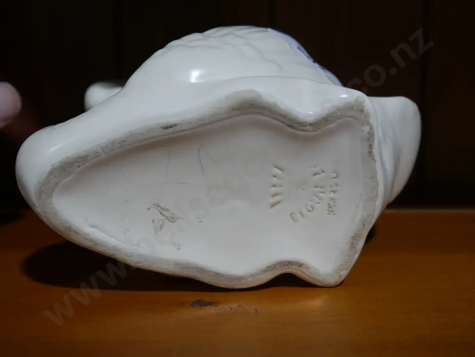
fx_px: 659
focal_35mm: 48
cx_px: 238
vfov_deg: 30.3
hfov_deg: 39.7
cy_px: 178
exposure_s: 1/60
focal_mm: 24
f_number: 5.2
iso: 400
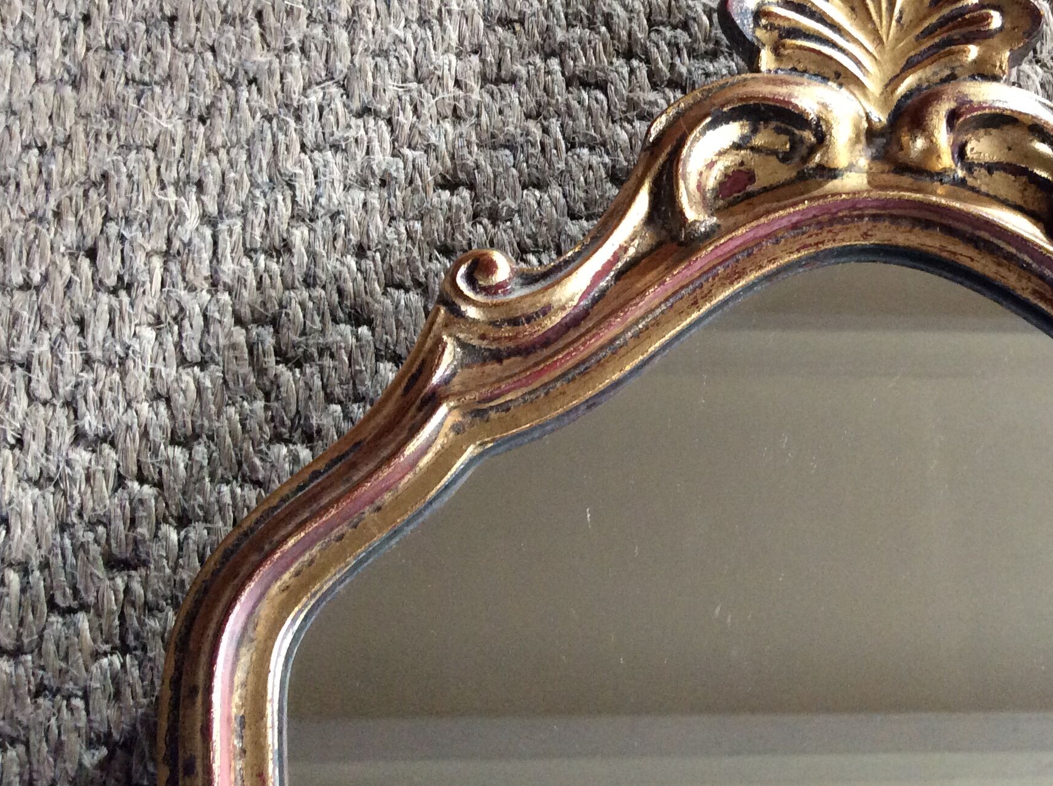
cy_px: 248
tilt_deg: -66.6
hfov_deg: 38.9
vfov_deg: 29.9
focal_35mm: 48
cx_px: 753
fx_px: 1458
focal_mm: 3.3
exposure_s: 1/25
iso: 160
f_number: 2.4
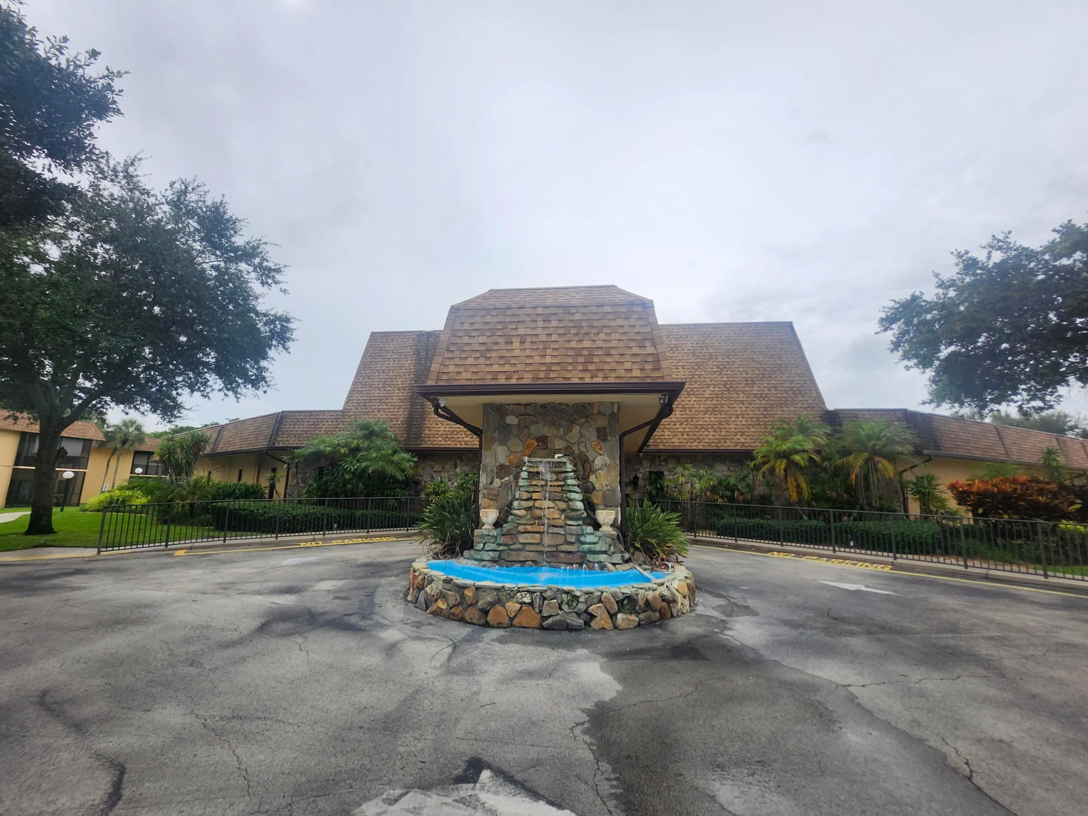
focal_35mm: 13
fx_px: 409
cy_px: 408
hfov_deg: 106.2
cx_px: 544
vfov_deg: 89.9
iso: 40
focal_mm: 1.74
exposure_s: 1/1668
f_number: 2.2
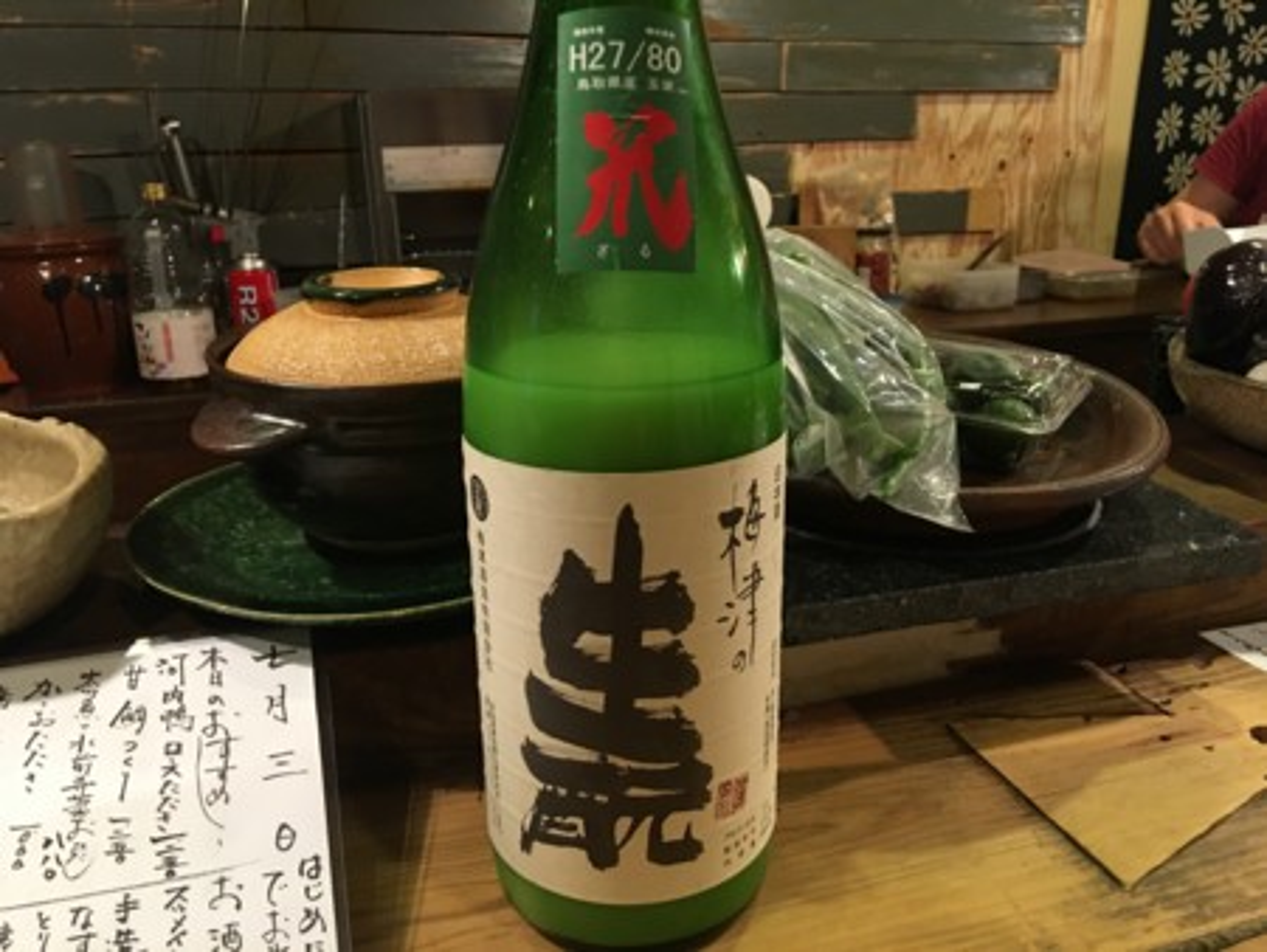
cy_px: 476
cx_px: 634
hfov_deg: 61.6
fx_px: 1062
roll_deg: +0.5
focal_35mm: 29
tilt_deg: -17.4
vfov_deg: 48.3
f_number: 2.2
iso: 100
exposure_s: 1/10
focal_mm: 4.15
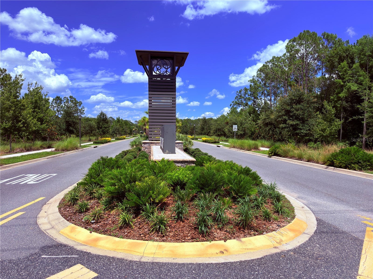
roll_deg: +0.6
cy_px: 140
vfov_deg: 56.8
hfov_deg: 71.6
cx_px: 186
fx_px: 259
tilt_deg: -1.1
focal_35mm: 24
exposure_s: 1/6173
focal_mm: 6.76
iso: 64
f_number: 1.78
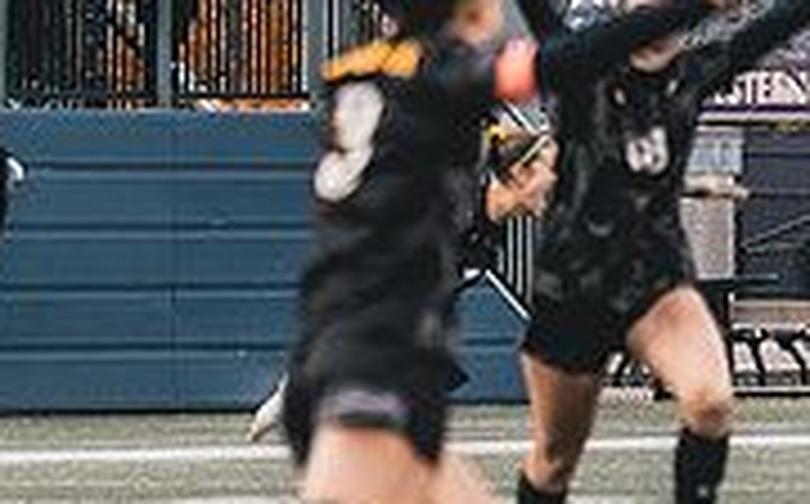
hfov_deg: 2.5
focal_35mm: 842
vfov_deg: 1.6
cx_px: 325
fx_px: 18564
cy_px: -195
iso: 400
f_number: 2.8
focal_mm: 150
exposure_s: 1/1000
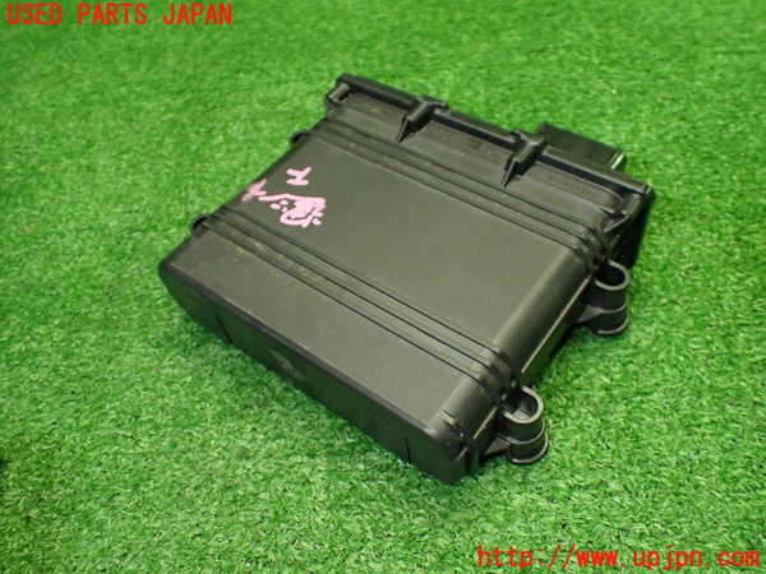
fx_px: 664
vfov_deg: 46.8
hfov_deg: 60.0
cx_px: 383
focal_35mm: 30
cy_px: 287
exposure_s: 1/125
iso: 640
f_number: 2.3
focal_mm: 5.4
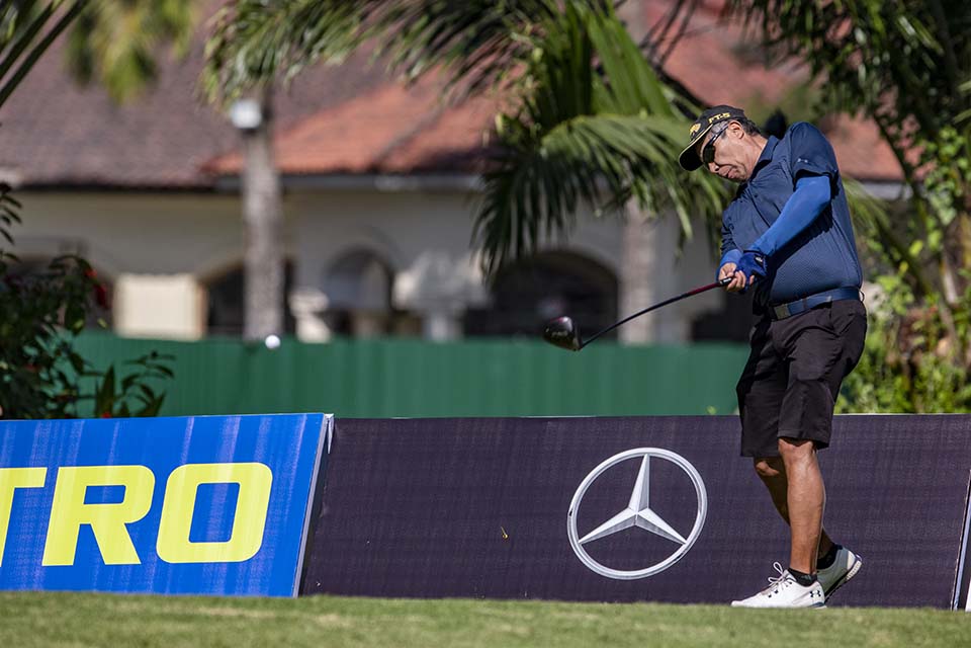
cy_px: 324
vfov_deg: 3.4
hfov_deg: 5.2
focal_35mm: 400
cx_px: 486
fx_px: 10788
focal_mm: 400
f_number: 5.6
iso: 500
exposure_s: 1/3200
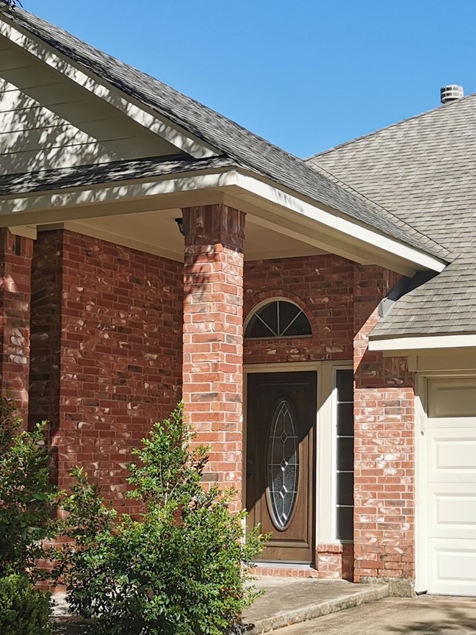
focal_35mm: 64
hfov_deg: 22.7
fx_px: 1173
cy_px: 401
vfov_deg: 30.1
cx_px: 369
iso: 50
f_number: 1.6
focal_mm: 5.56
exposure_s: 1/3774
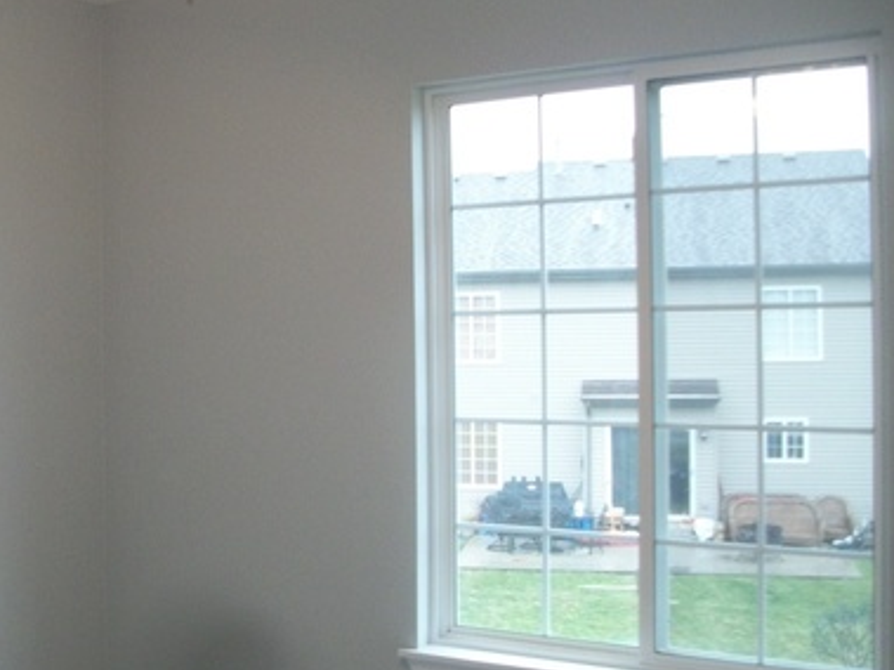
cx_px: 149
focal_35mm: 54
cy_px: 321
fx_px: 1394
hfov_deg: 34.2
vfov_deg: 27.0
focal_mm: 5.7
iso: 160
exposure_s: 1/40
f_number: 2.9
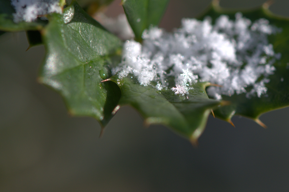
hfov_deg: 10.0
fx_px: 1648
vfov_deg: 6.7
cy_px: 81
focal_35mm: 206
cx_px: 184
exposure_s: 1/1000
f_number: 6.3
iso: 500
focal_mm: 105
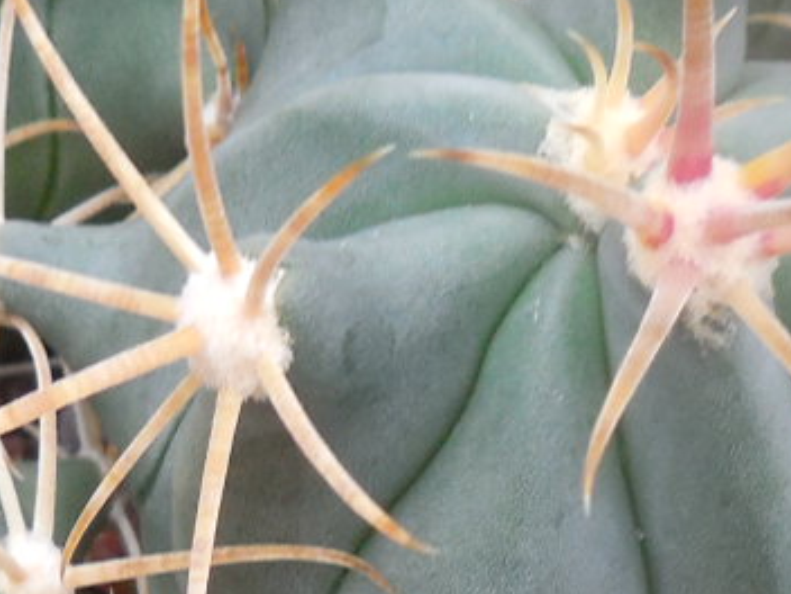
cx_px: 281
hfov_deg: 14.0
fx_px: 3222
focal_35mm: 141
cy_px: 837
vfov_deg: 10.2
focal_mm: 5.6
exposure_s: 1/30
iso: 180
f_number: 3.6
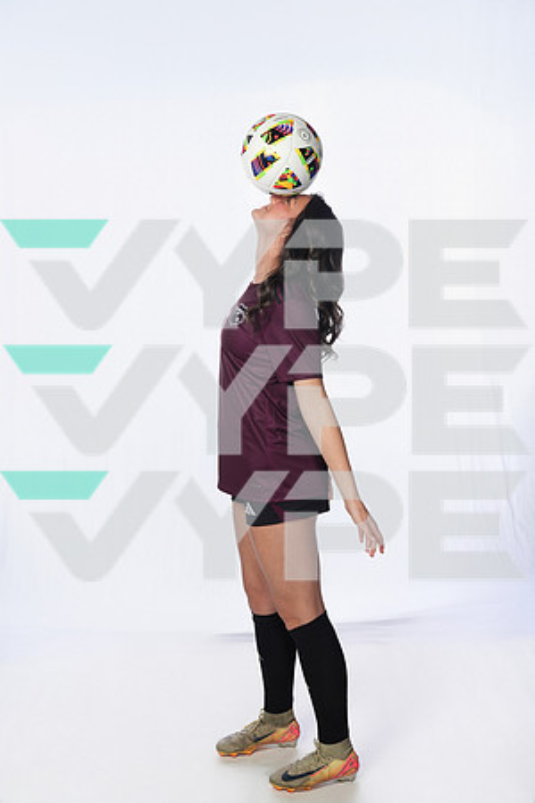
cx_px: 268
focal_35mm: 45
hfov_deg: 29.9
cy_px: 402
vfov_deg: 43.6
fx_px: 1003
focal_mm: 45
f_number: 8
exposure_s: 1/250
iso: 800
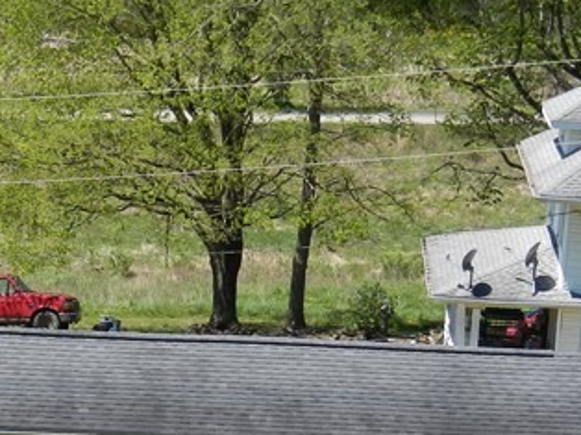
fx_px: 3556
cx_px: -133
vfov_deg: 7.0
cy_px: 413
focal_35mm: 212
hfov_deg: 9.2
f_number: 4.3
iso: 125
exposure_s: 1/640
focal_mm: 11.7
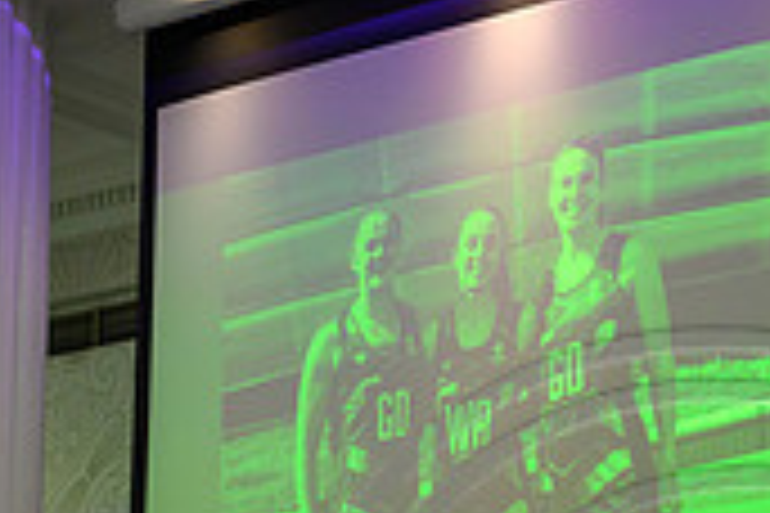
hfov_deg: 17.5
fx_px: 2460
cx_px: 716
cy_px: 785
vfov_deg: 11.4
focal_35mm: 115
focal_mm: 34
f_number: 2.8
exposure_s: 1/500
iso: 2500
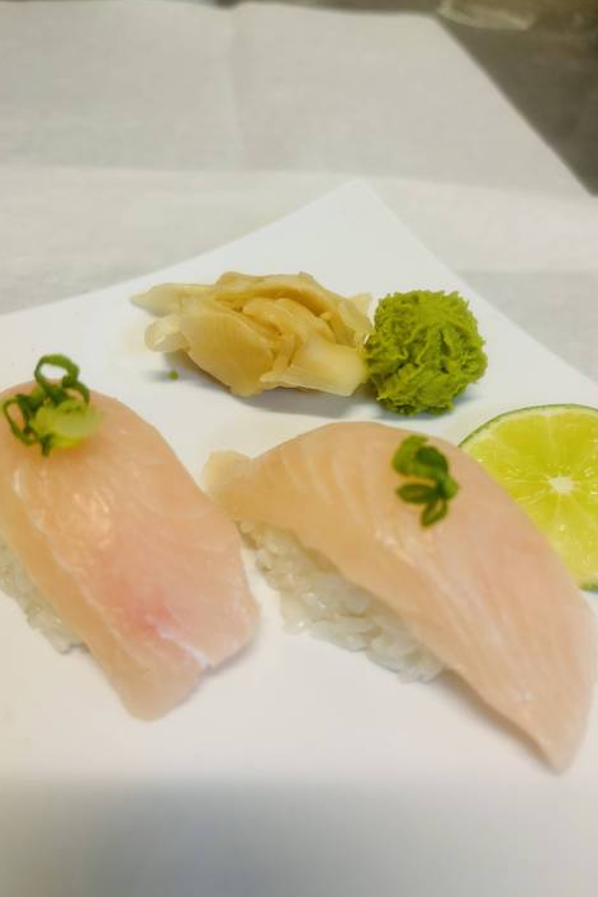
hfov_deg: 46.4
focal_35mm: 28
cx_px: 279
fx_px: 698
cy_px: 442
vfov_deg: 65.5
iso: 125
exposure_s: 1/60
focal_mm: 5.96
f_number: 1.6
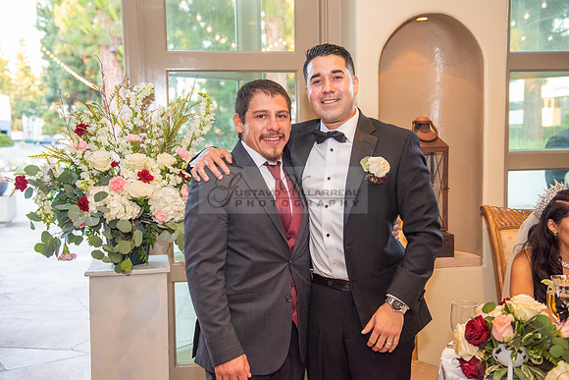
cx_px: 284
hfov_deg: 46.4
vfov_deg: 31.9
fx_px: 664
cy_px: 190
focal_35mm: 42
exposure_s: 1/125
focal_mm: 42
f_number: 3.5
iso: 1250
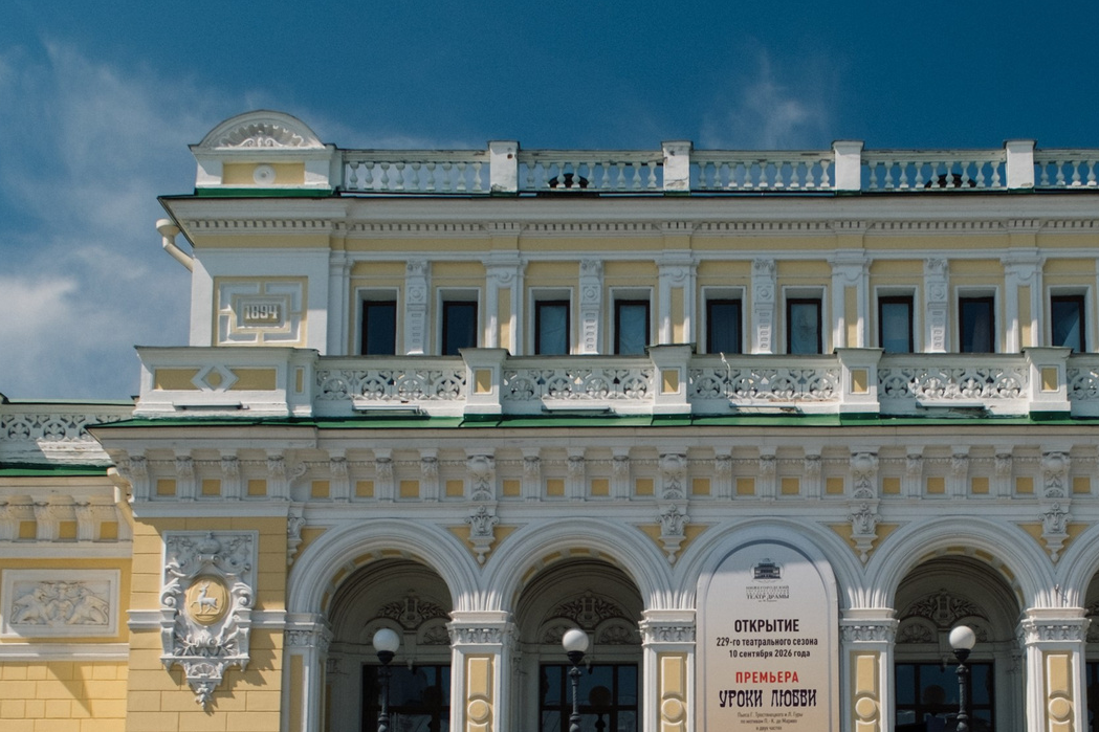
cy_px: 733
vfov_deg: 20.0
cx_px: 734
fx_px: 2014
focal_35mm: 66
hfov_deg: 30.3
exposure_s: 1/1250
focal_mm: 18
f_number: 4.5
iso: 320
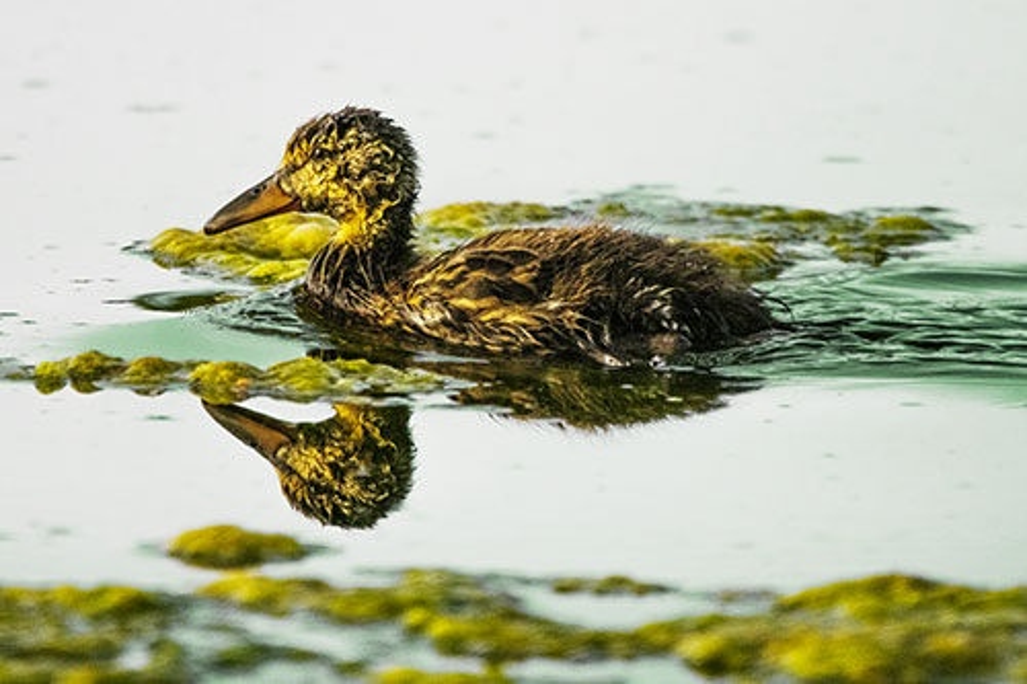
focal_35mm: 1100
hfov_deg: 1.9
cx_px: 514
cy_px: 342
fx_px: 31368
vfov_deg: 1.2
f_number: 13
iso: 5000
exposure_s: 1/3200
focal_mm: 1100
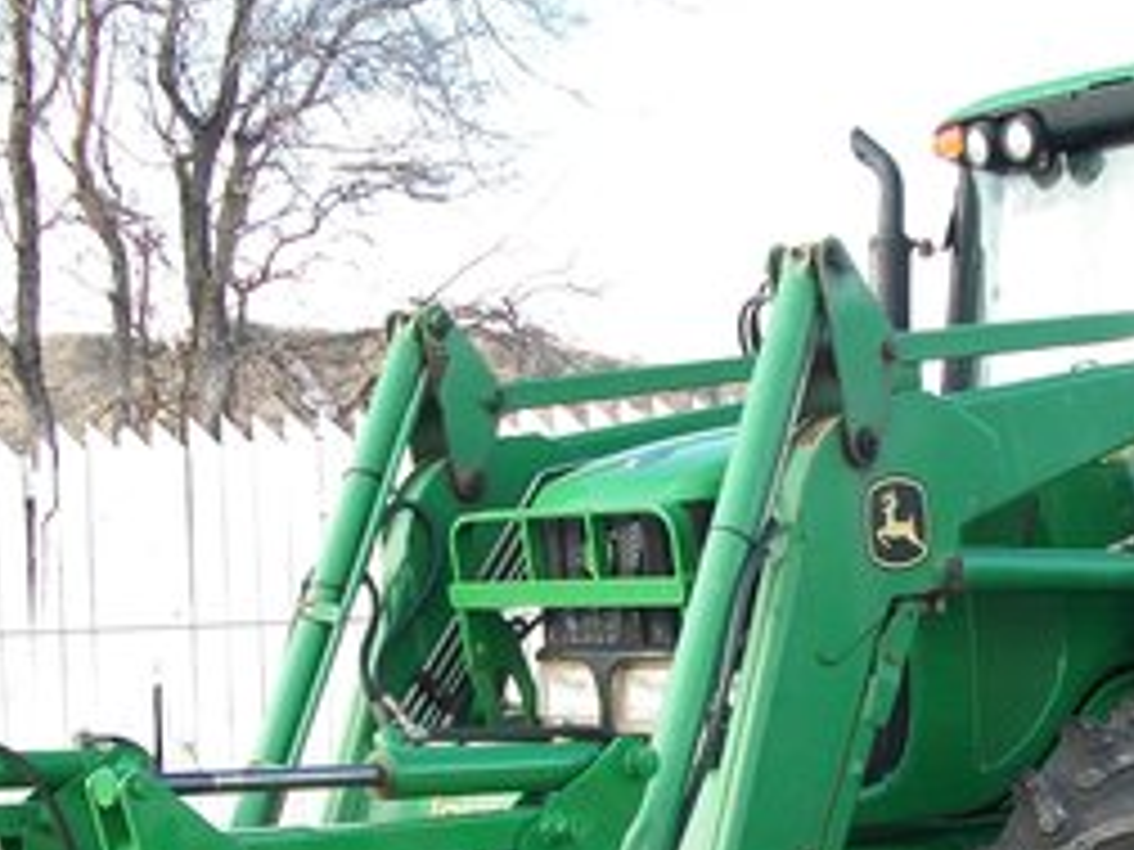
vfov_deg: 20.6
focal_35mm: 69
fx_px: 2260
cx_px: 675
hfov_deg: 28.1
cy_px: 863
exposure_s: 1/160
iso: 80
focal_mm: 5.7
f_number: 2.9
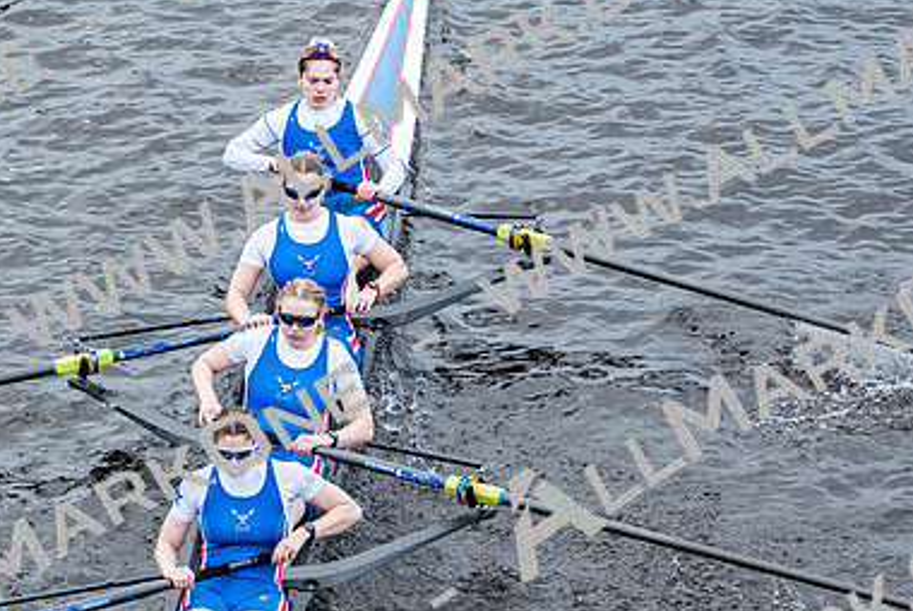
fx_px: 8705
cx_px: 303
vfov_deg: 4.0
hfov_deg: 6.0
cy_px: 355
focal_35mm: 343
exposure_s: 1/1250
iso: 1600
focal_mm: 225
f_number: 5.6
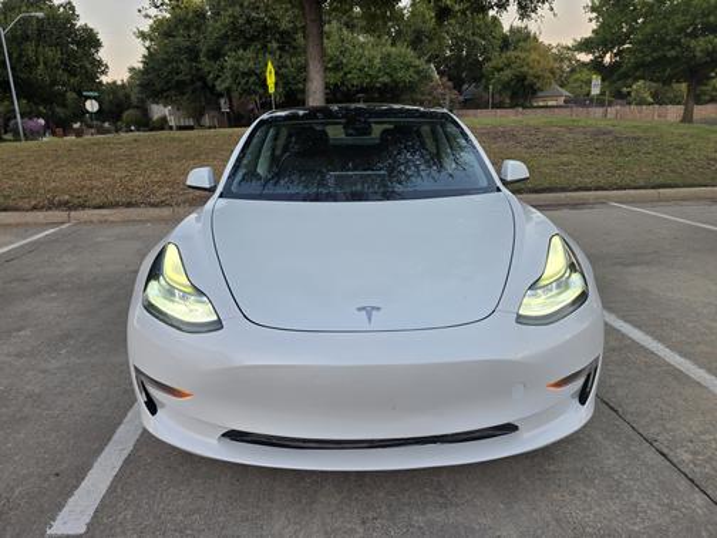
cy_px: 269
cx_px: 358
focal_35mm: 23
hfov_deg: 73.9
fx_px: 476
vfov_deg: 58.9
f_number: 1.7
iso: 20
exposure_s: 1/50
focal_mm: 6.3
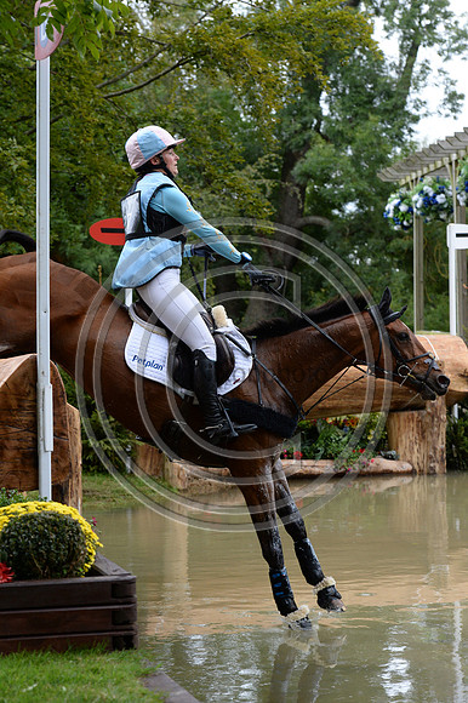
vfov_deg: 20.8
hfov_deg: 13.9
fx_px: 1913
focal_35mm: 98
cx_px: 234
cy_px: 352
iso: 2000
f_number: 6.3
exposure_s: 1/1000
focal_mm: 98
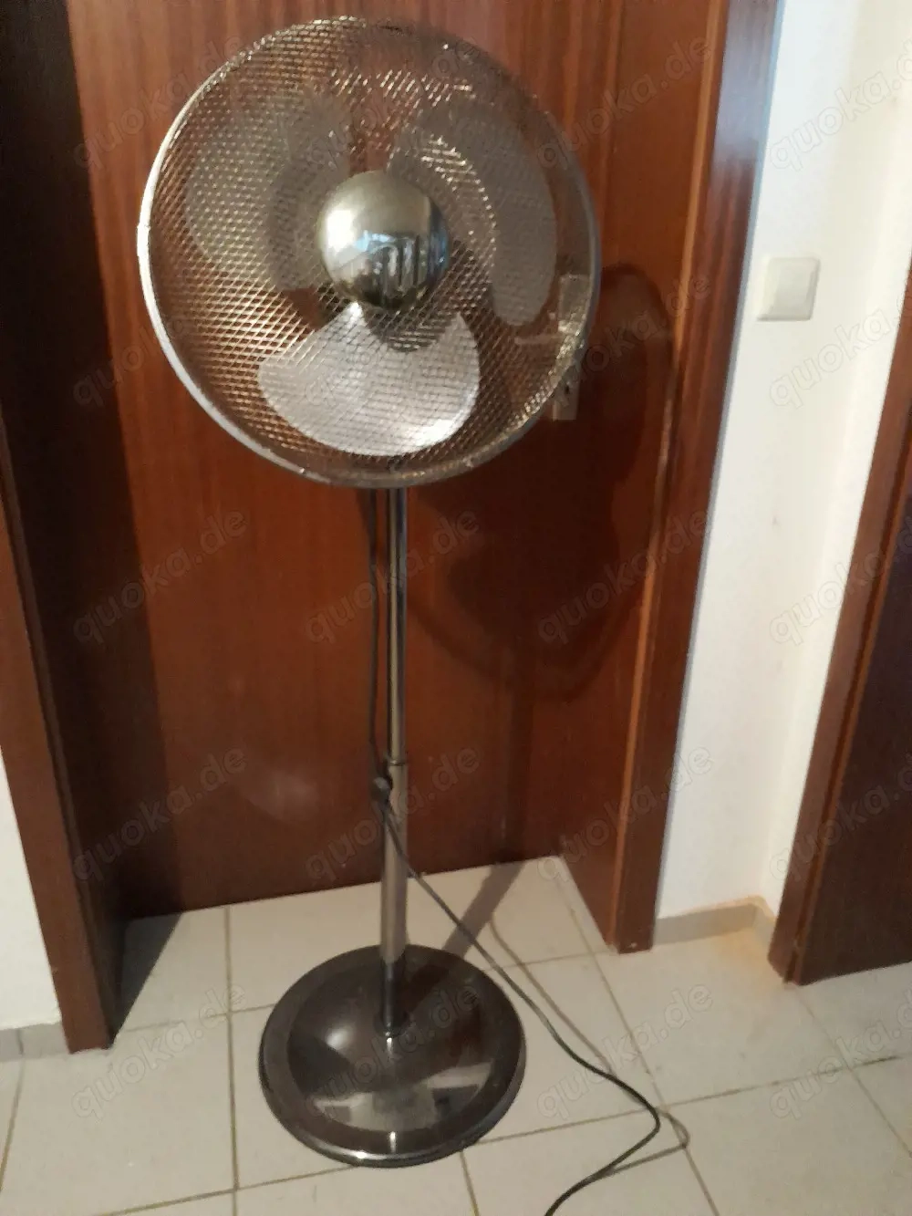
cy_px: 608
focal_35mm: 26
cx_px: 456
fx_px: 913
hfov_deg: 53.1
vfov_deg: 67.3
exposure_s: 1/10
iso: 1250
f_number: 1.8
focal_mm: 3.98
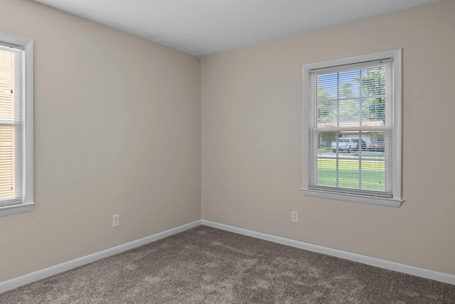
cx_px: 193
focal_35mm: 23
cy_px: 145
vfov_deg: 55.1
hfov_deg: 75.6
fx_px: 291
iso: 100
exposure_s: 1/8
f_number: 4
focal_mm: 16
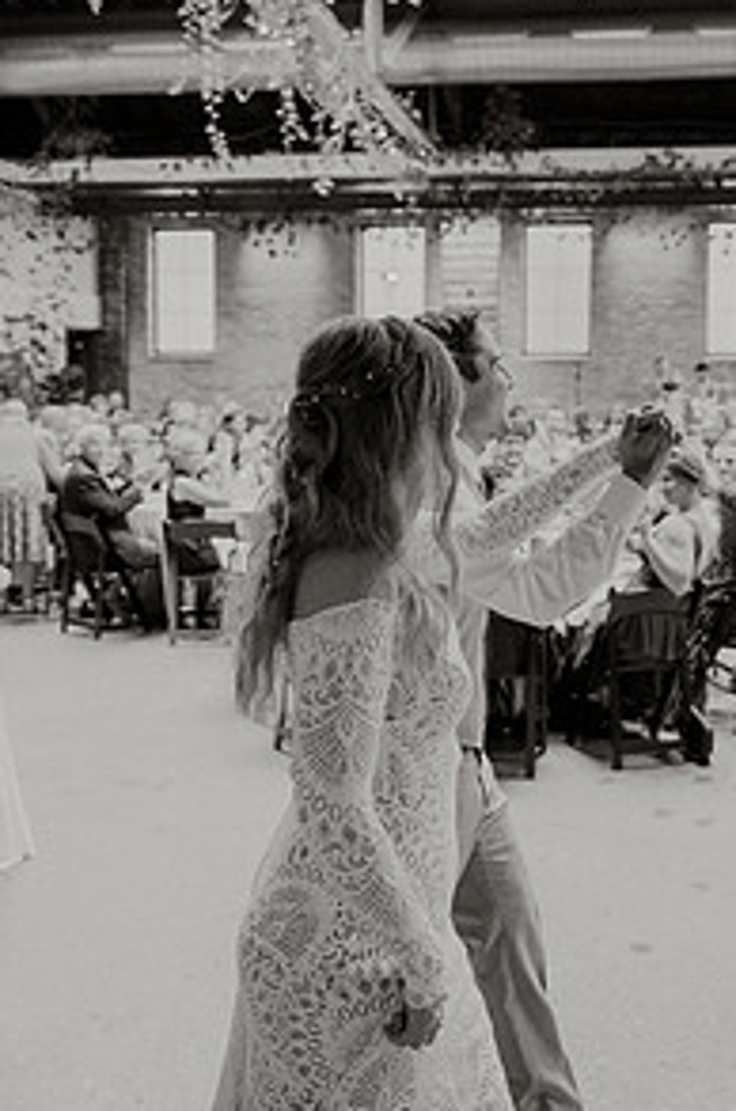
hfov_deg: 33.2
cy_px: 466
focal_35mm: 40
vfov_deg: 48.4
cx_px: 438
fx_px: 1232
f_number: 2.8
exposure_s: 1/250
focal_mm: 26
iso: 800
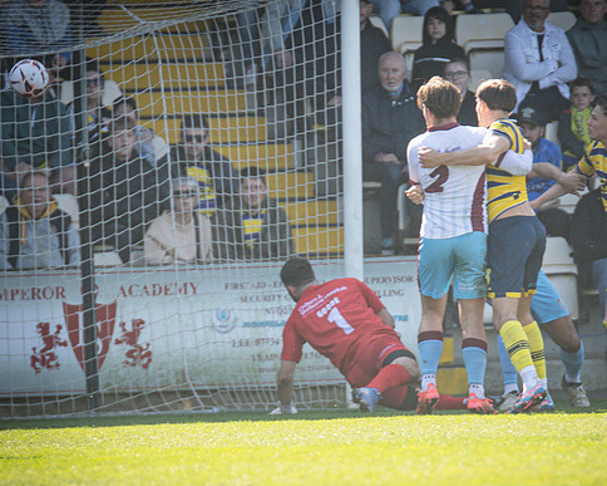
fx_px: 16057
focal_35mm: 894
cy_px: 293
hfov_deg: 2.2
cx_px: 294
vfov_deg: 1.7
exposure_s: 1/2000
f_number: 4
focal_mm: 420
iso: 800
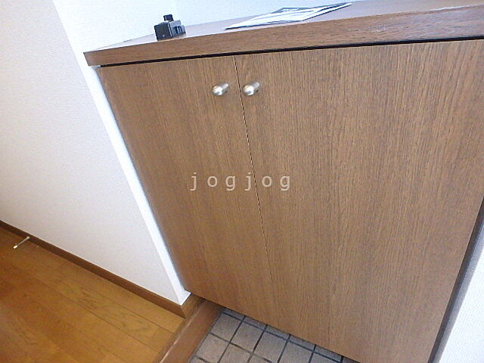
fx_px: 294
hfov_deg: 79.0
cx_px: 242
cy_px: 182
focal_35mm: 21
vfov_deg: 63.4
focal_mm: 3.7
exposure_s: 1/30
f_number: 3.5
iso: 1000
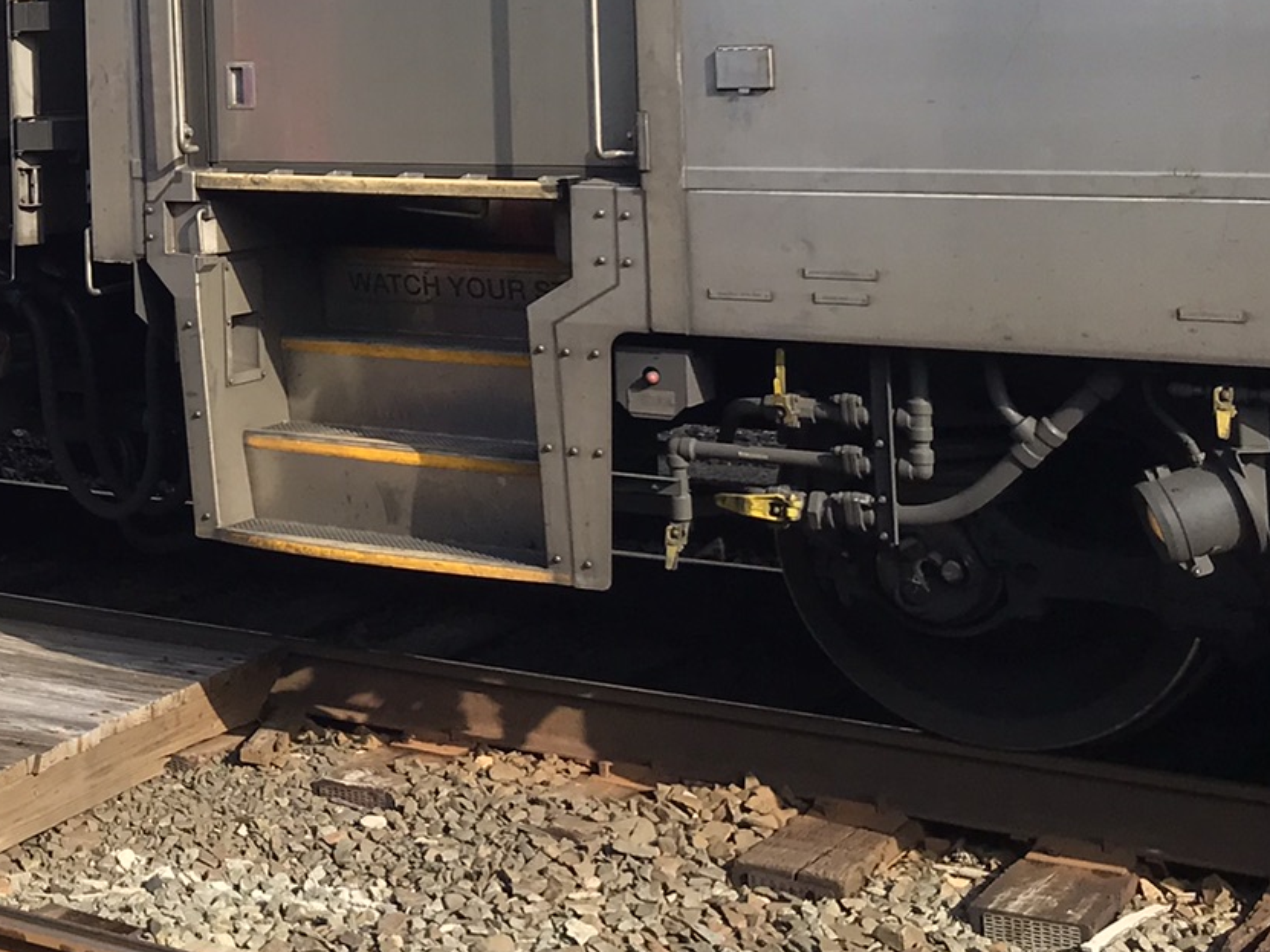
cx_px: -241
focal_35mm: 69
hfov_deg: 25.4
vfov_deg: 20.6
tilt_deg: +2.5
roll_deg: +2.0
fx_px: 2531
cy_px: 9
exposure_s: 1/1053
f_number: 1.8
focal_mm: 3.99
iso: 20
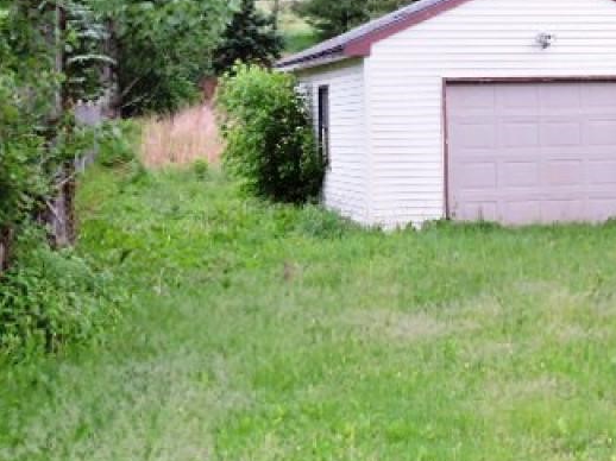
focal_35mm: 89
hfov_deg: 21.9
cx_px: 436
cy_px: 144
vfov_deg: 16.5
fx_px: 1583
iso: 800
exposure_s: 1/50
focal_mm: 8.1
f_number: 4
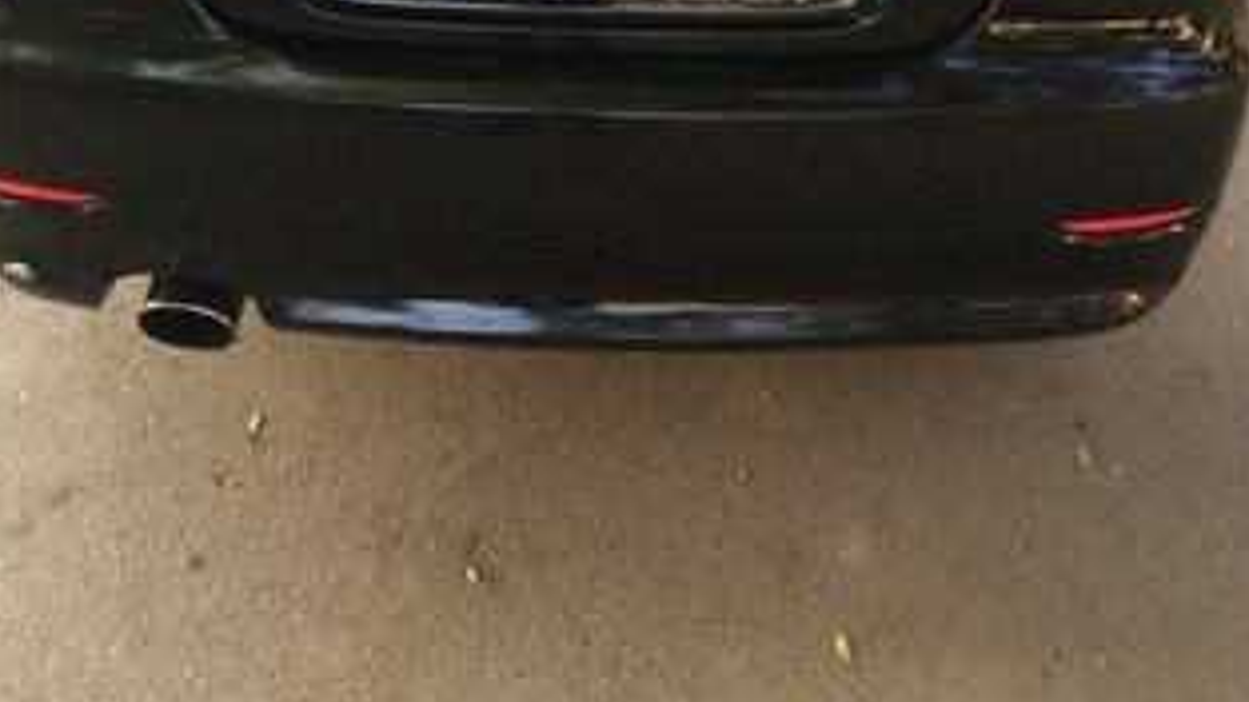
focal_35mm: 50
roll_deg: -0.8
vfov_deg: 22.0
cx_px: 571
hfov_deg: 41.3
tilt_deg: -20.8
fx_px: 1656
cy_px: -152
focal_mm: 4.15
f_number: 2.2
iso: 50
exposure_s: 1/33
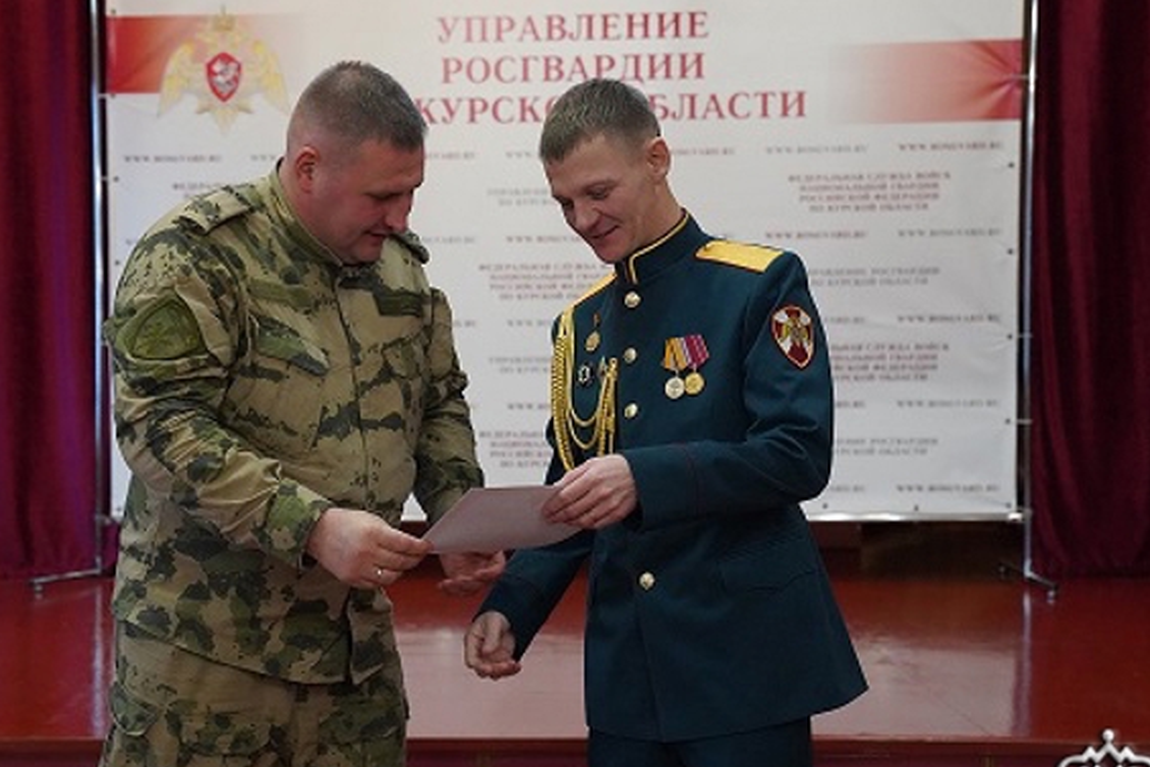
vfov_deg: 18.7
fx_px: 2332
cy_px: 460
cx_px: 472
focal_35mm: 73
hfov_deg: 27.6
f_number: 4
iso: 8000
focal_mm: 55
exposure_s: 1/160
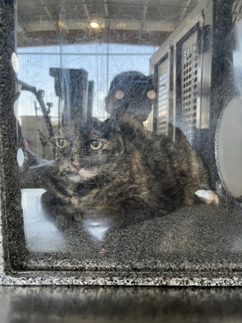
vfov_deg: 67.3
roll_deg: -0.4
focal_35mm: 26
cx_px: 121
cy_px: 162
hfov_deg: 53.1
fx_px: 242
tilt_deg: -9.1
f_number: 1.6
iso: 160
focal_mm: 5.1
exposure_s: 1/60
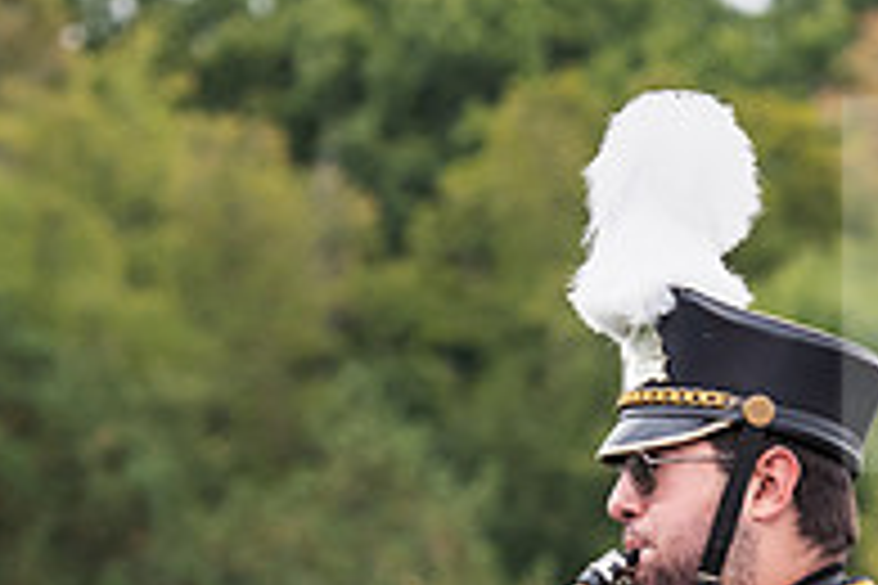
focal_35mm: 402
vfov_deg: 3.4
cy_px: 641
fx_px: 9804
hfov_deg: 5.1
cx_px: 707
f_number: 5.6
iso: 1000
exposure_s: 1/500
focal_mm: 135
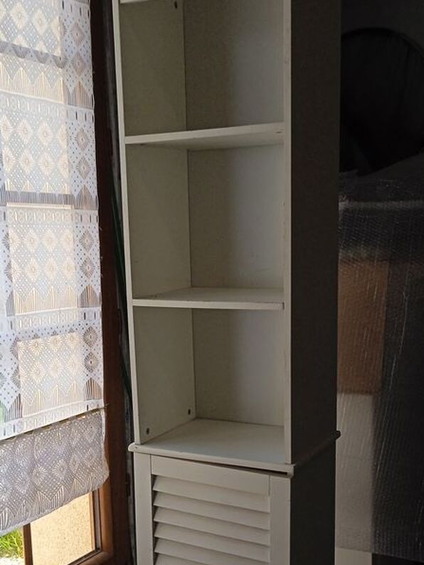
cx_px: 185
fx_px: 767
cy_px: 395
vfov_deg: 39.7
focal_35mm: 47
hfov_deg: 30.9
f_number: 2.2
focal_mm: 3.43
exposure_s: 1/113
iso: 117
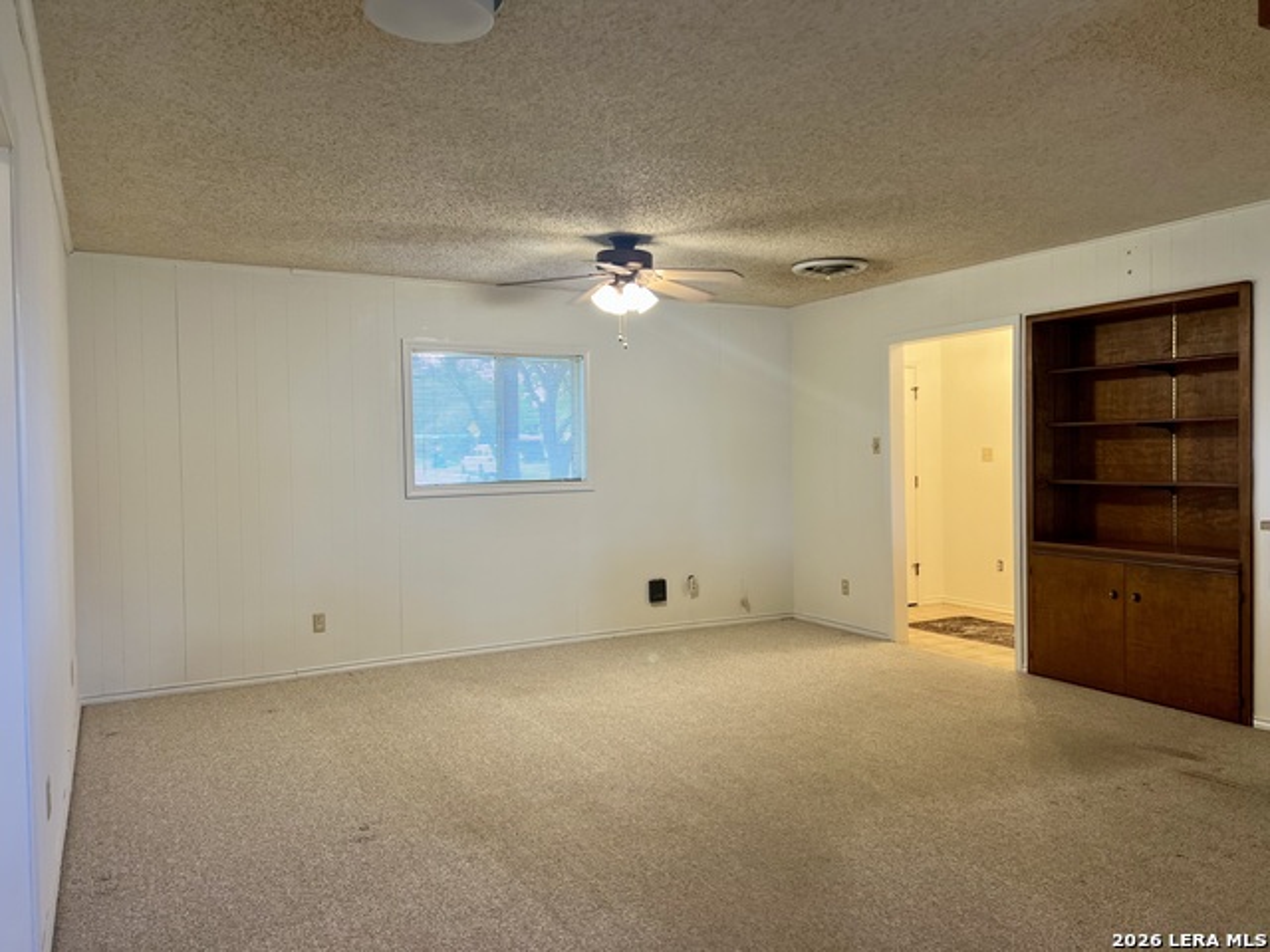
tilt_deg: -1.8
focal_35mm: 26
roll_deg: +0.0
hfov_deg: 67.3
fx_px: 954
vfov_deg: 53.1
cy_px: 476
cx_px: 635
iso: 80
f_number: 1.5
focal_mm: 5.7
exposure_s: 1/60
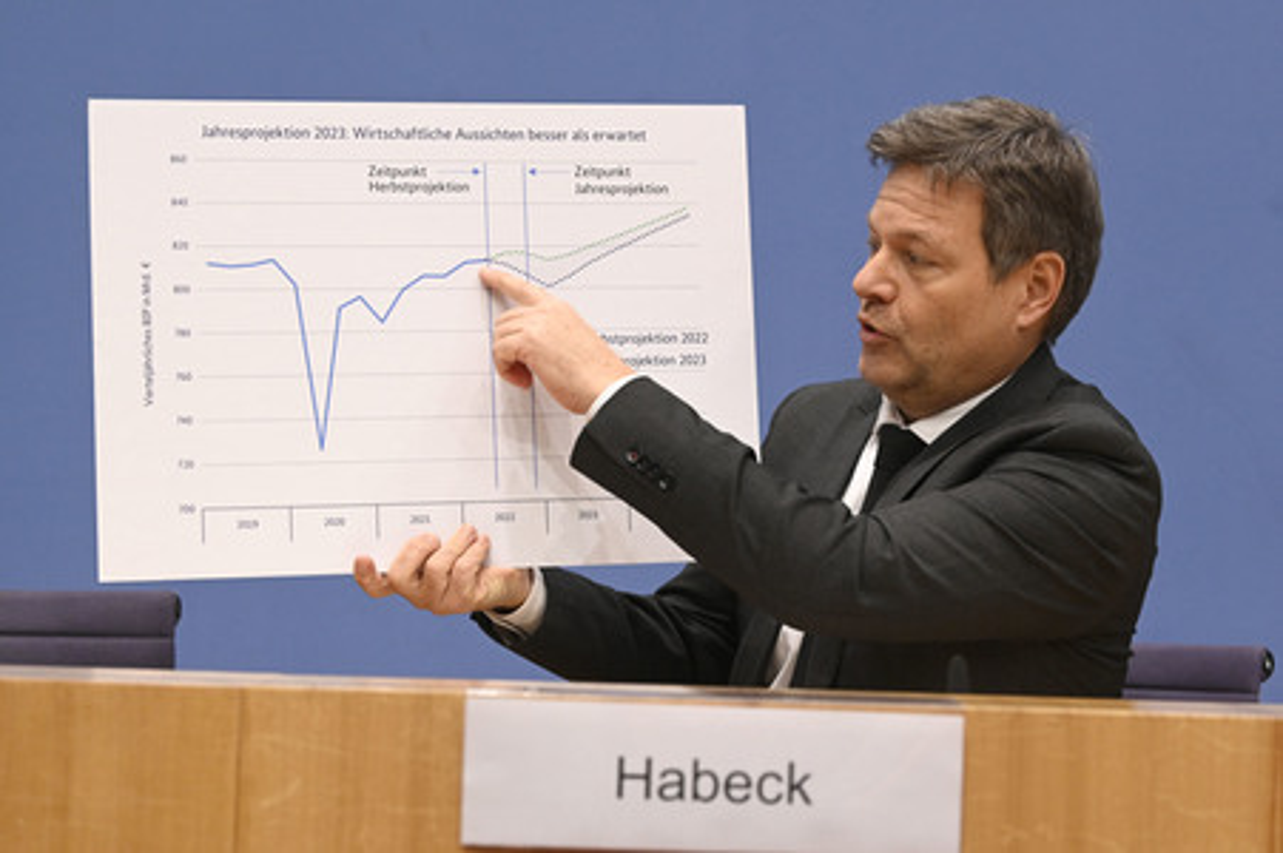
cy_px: 426
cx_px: 642
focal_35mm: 70
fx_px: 2493
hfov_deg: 28.9
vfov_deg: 19.4
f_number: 5.6
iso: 4000
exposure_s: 1/500
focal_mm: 70
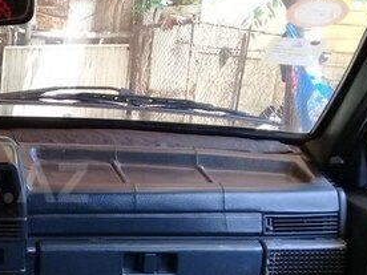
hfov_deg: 24.4
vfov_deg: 19.8
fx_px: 785
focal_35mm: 74
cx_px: -48
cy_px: 183
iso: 64
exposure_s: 1/33
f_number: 2.2
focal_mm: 3.3
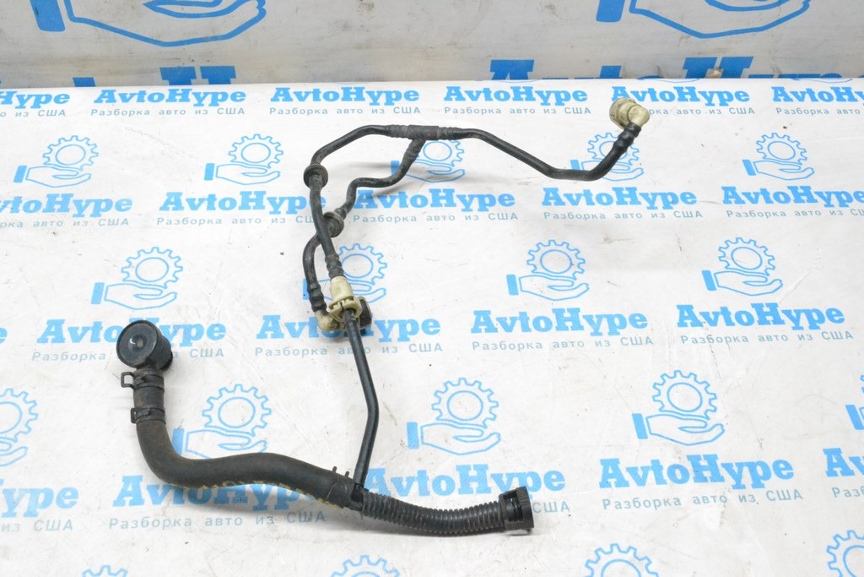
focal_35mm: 39
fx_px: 936
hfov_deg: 49.5
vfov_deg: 34.2
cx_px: 432
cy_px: 288
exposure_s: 1/160
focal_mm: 26
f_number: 9
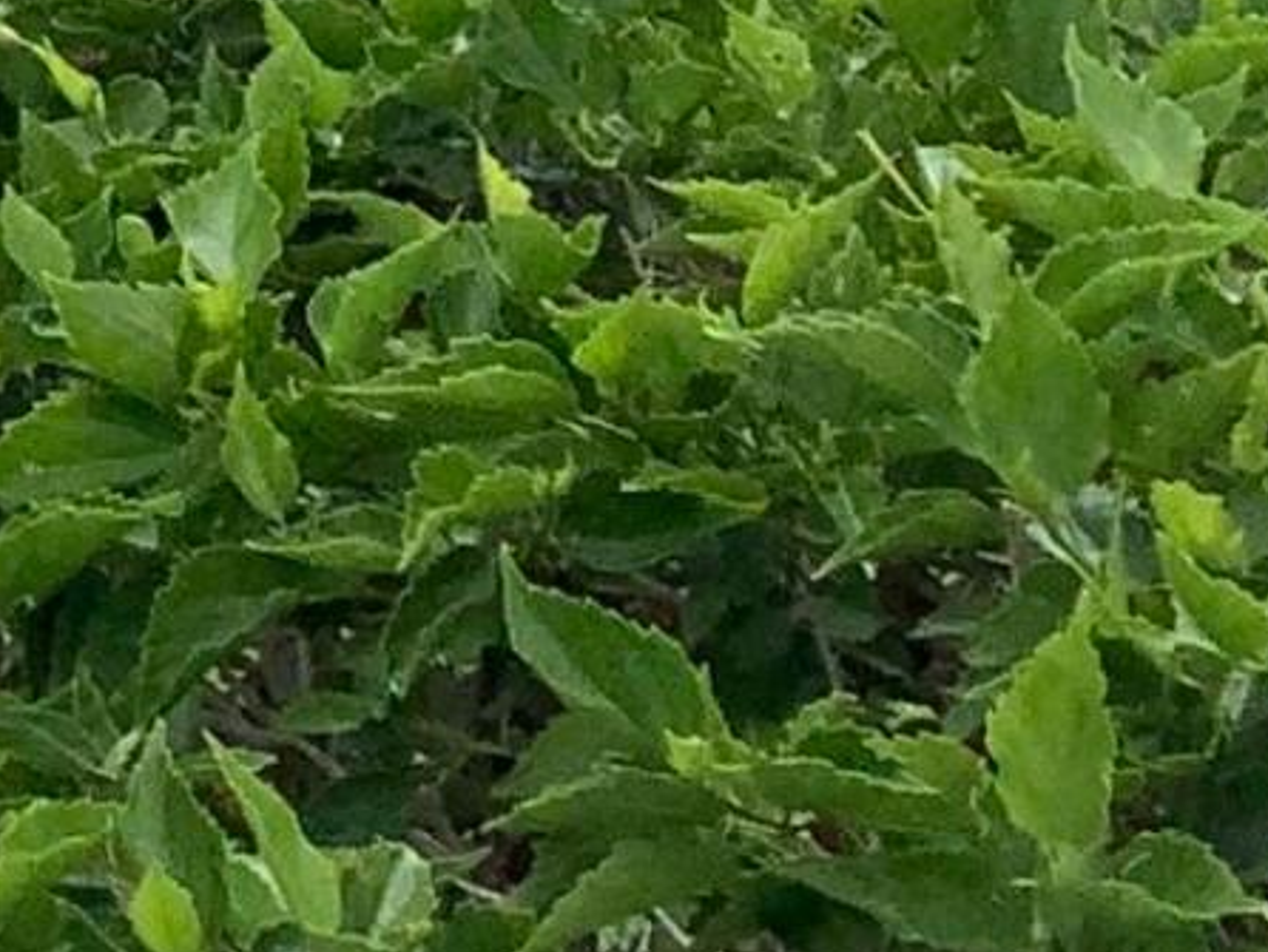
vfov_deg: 6.9
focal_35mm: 200
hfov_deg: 9.0
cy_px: -1554
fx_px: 7330
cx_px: -1737
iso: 25
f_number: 2.4
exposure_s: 1/2092
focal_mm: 3.3
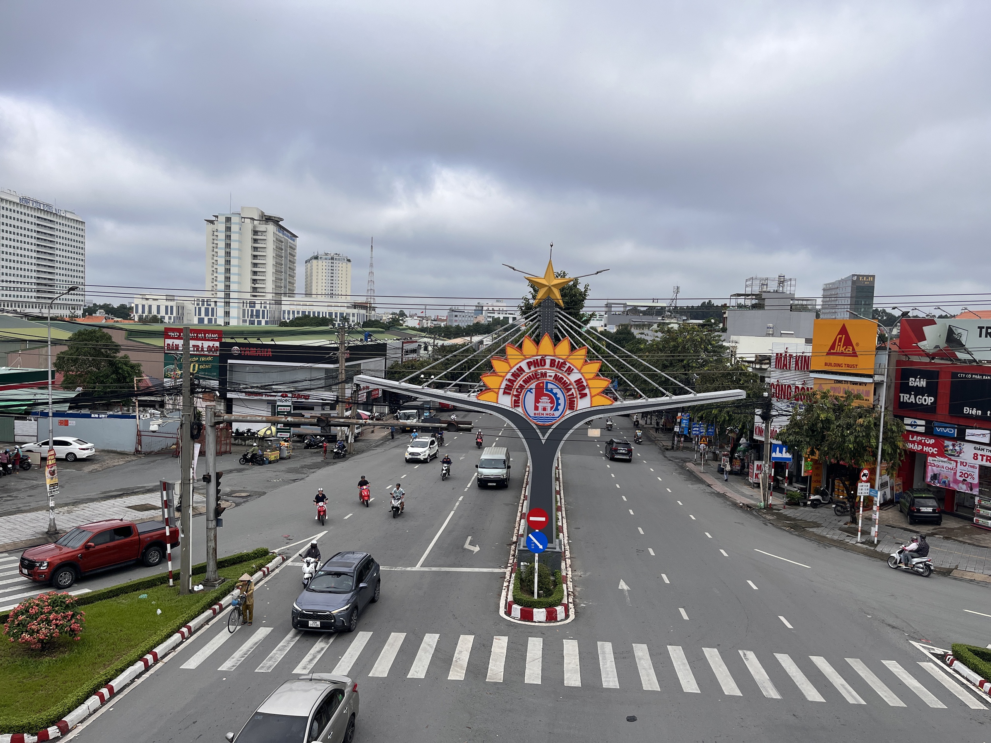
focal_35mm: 26
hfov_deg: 67.3
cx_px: 496
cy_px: 372
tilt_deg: -4.4
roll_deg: -2.6
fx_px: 744
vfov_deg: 53.1
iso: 50
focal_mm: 5.1
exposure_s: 1/2632
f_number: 1.6
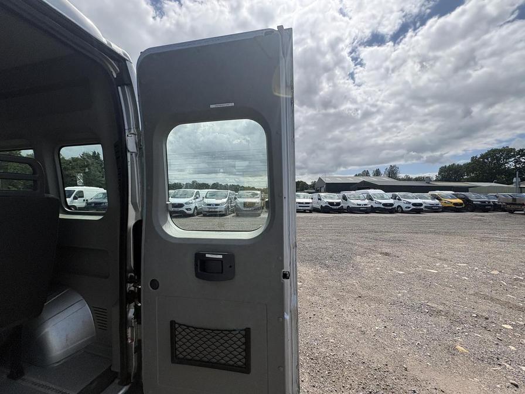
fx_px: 212
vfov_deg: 85.7
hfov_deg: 102.1
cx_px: 262
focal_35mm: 14
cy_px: 197
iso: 50
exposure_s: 1/2674
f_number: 2.2
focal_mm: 2.22
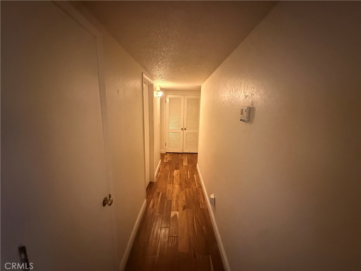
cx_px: 180
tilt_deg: -11.2
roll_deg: -1.1
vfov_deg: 85.7
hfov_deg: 102.1
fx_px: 146
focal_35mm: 14
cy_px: 136
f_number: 2.2
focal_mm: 2.22
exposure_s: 1/60
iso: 1250
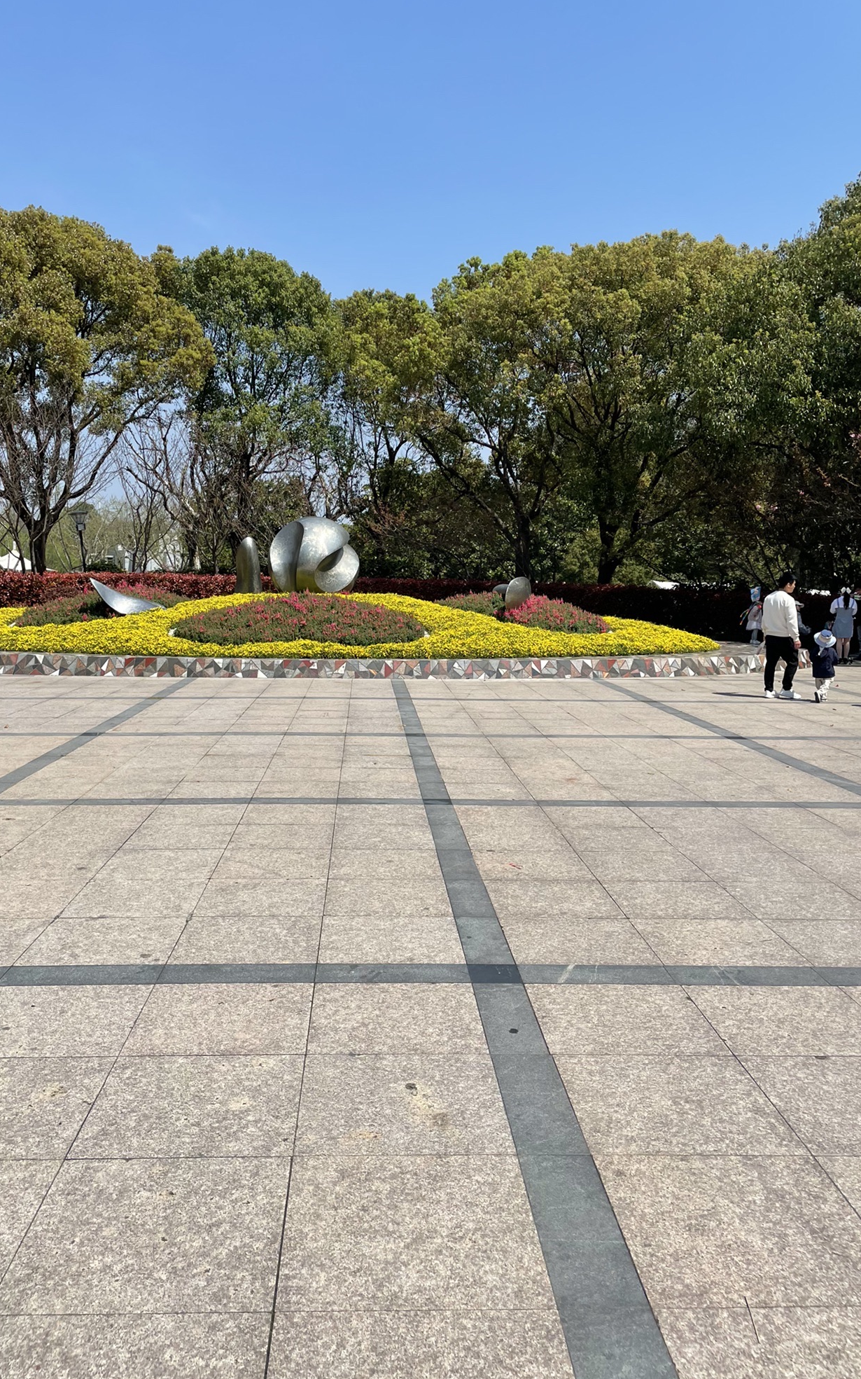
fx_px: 1052
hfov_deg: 44.4
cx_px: 377
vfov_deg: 66.5
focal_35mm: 28
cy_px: 696
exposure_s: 1/4651
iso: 32
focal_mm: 4.2
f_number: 1.6
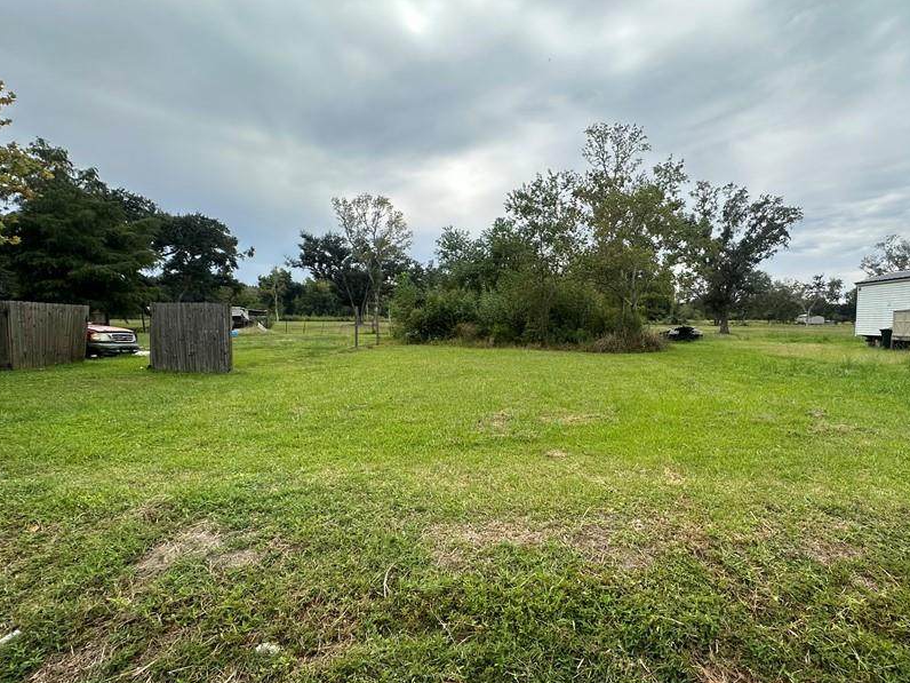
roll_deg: -2.3
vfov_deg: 71.5
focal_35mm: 18
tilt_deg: -6.9
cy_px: 364
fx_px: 473
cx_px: 567
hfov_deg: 86.1
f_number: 2.2
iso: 50
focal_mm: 2.22
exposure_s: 1/1195
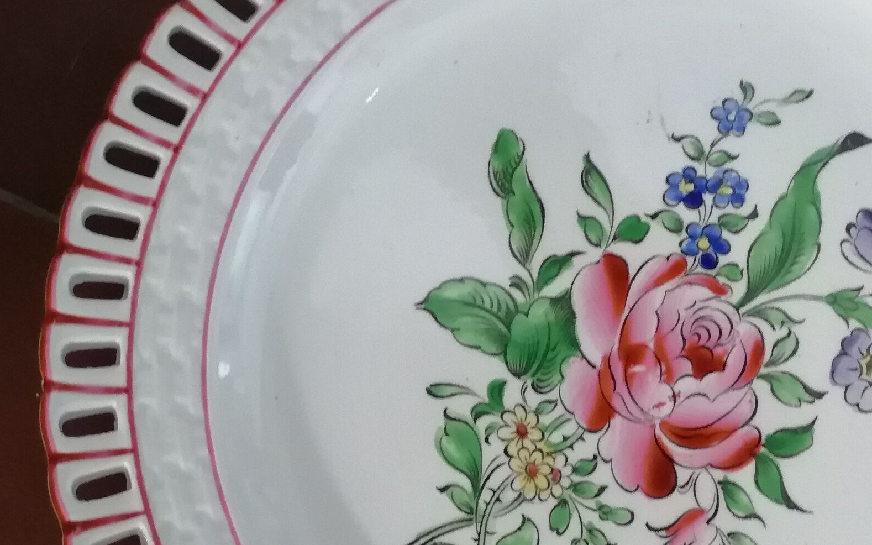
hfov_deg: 34.8
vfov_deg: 22.5
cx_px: 675
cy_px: 406
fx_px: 1354
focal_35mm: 57
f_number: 1.8
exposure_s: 1/25
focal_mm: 5.4
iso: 800
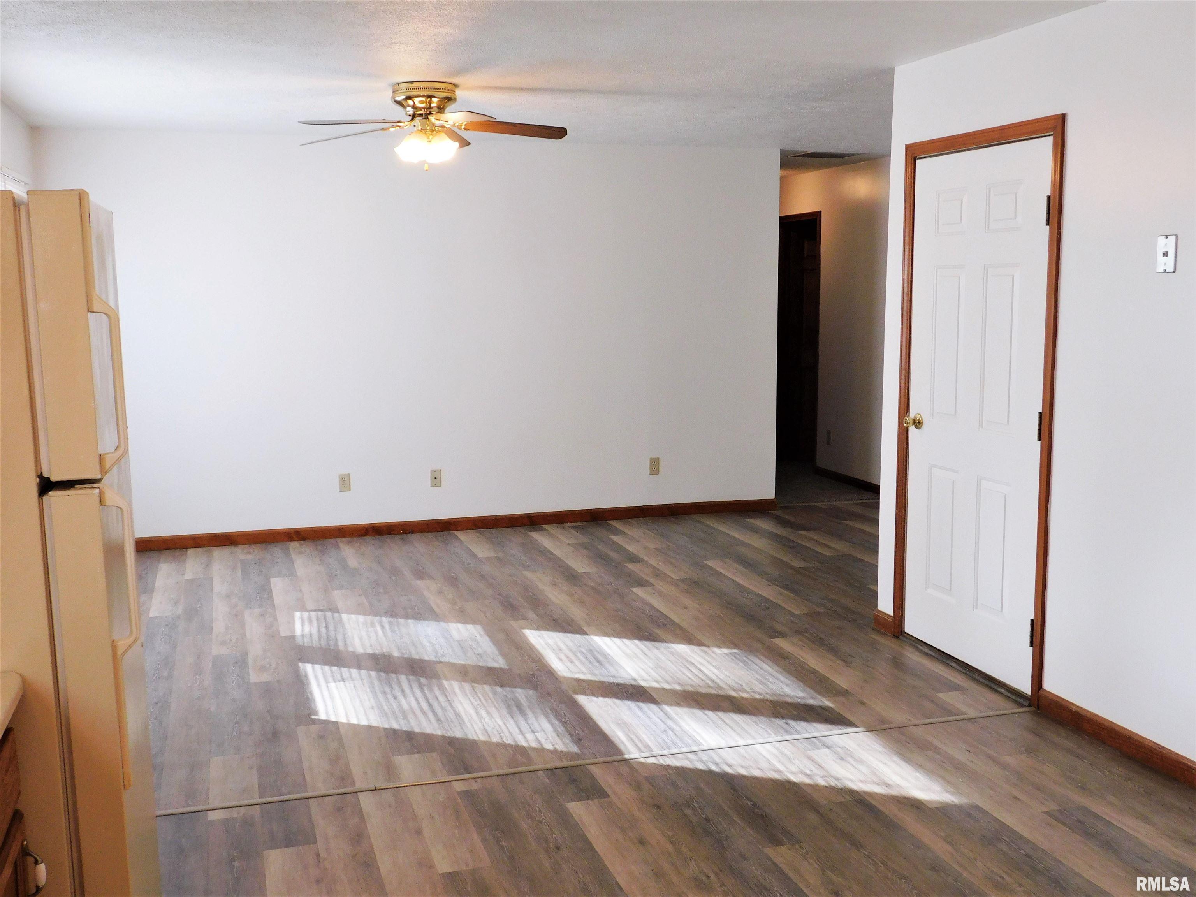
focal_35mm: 36
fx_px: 1244
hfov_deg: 51.4
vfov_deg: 39.7
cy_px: 448
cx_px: 598
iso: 200
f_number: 3.5
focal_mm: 6.3
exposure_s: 1/80
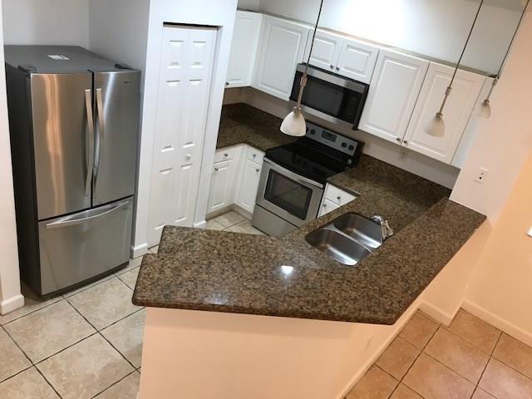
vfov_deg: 49.7
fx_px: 430
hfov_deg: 63.4
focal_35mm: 28
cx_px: 266
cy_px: 200
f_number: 1.8
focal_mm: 3.99
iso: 40
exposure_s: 1/17
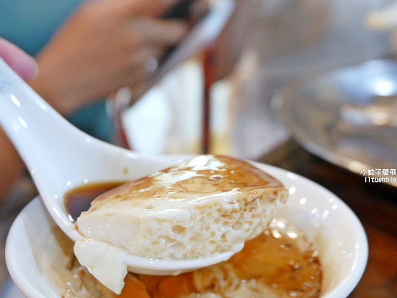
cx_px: 183
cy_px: 196
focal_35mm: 45
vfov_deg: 31.9
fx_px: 516
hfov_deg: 42.0
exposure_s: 1/60
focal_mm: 17
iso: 1000
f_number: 4.1
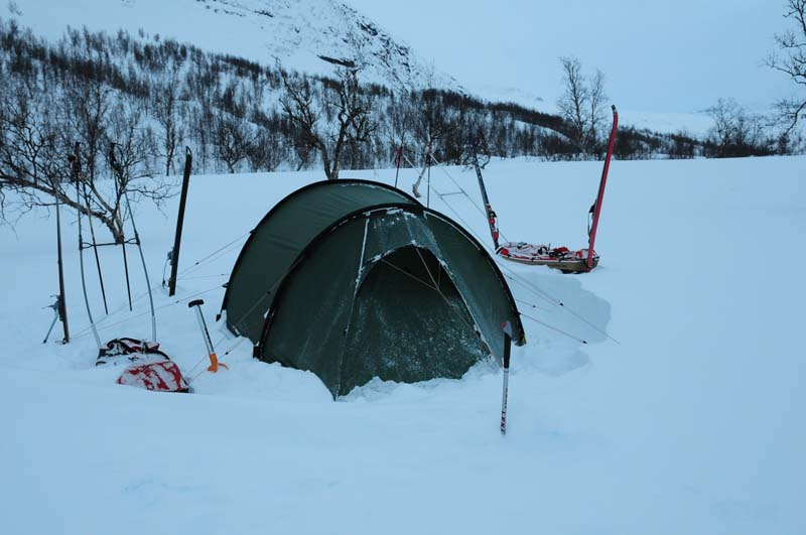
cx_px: 403
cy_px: 268
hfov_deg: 49.6
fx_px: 872
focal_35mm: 39
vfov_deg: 34.1
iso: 800
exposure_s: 1/200
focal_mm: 26
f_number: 7.1
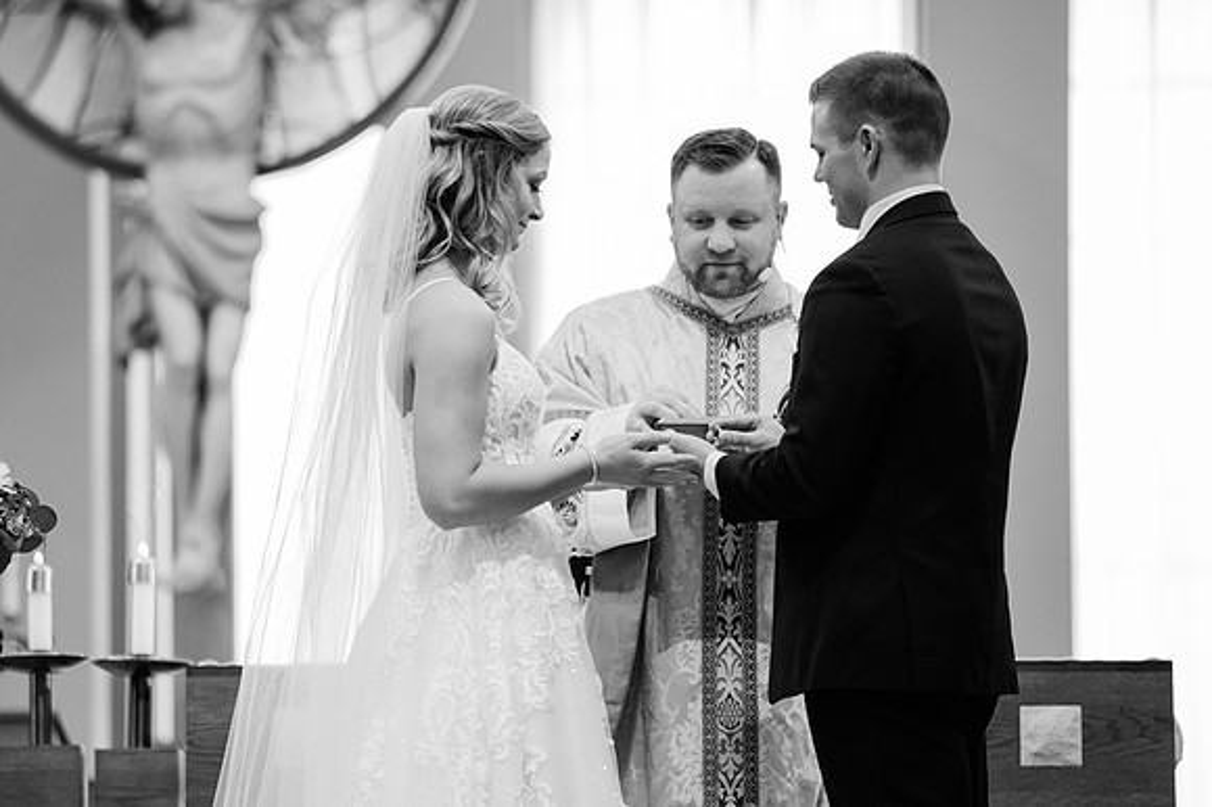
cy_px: 477
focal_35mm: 249
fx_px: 8388
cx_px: 457
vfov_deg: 5.5
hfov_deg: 8.3
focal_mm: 200
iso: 1000
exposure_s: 1/250
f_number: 2.8
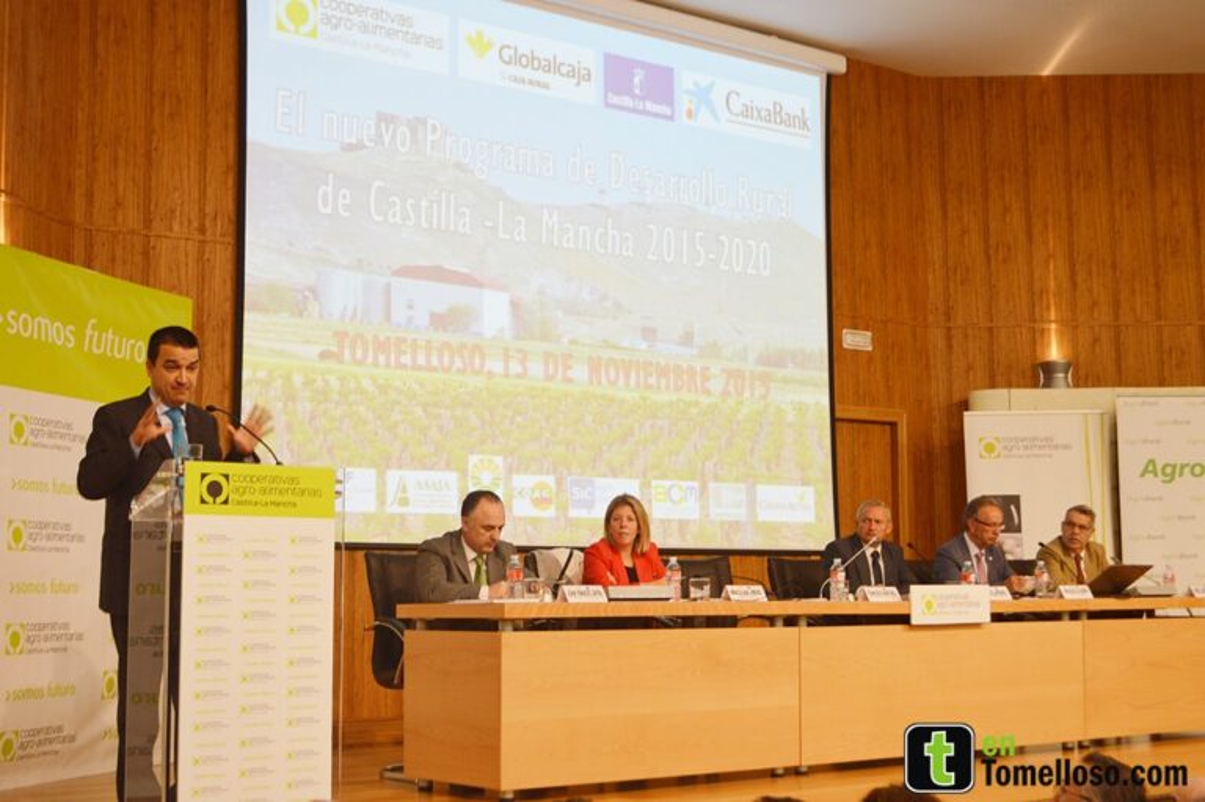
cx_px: 602
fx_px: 1706
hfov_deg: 38.9
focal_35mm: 51
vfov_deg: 26.4
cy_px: 401
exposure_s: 1/30
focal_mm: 34
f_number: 5
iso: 400
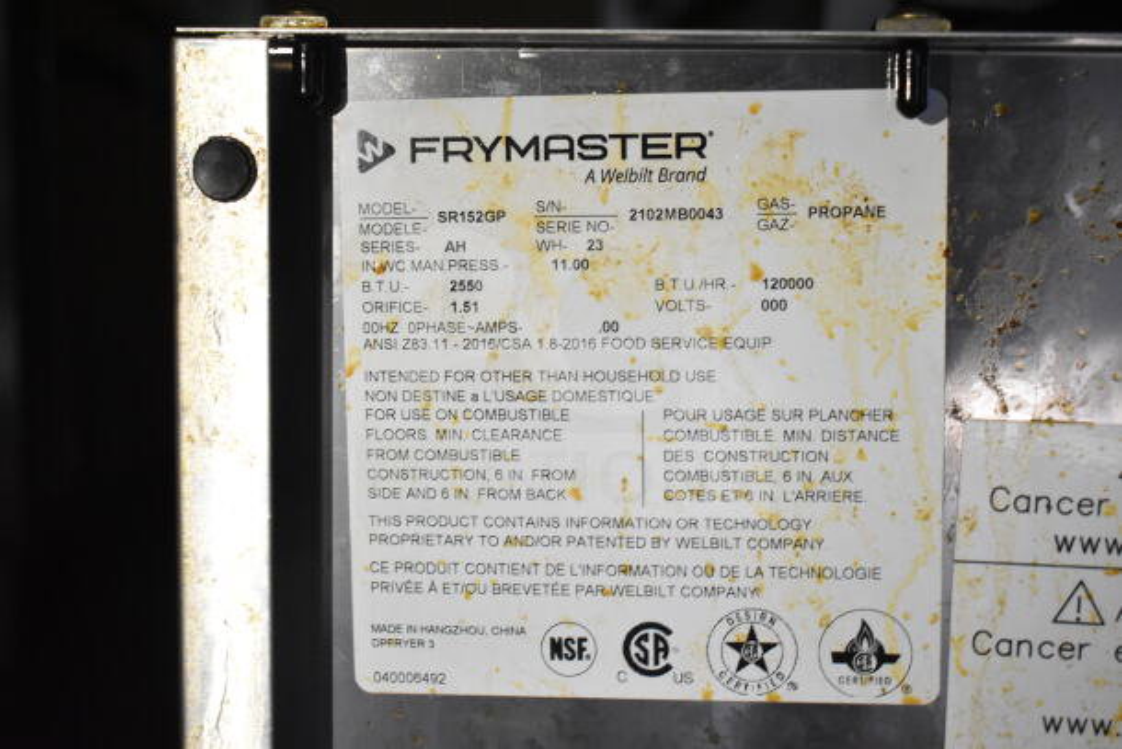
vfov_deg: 28.1
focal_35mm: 48
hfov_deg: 41.1
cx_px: 561
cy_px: 374
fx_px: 1496
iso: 3200
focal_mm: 32
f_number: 4.5
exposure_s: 1/50
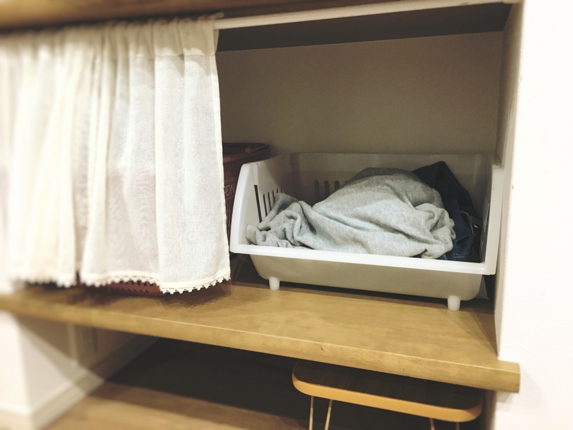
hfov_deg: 61.7
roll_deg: -0.1
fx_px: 480
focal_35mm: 29
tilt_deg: -12.4
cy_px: 215
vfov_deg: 48.2
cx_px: 286
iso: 160
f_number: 2.2
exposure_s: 1/30
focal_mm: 4.15
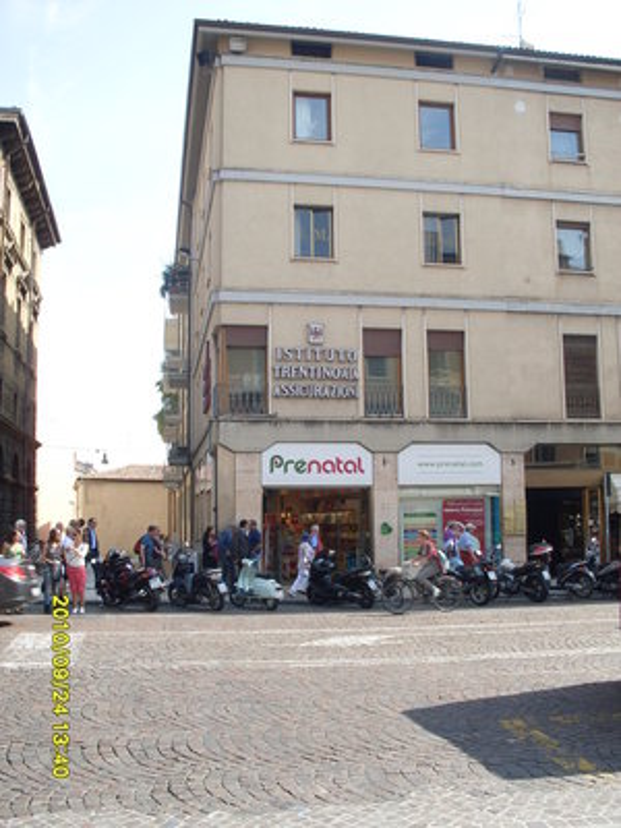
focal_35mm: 38
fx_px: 909
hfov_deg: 37.7
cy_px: 414
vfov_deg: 49.0
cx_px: 310
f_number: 8.4
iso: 80
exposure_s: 1/90
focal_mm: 6.3
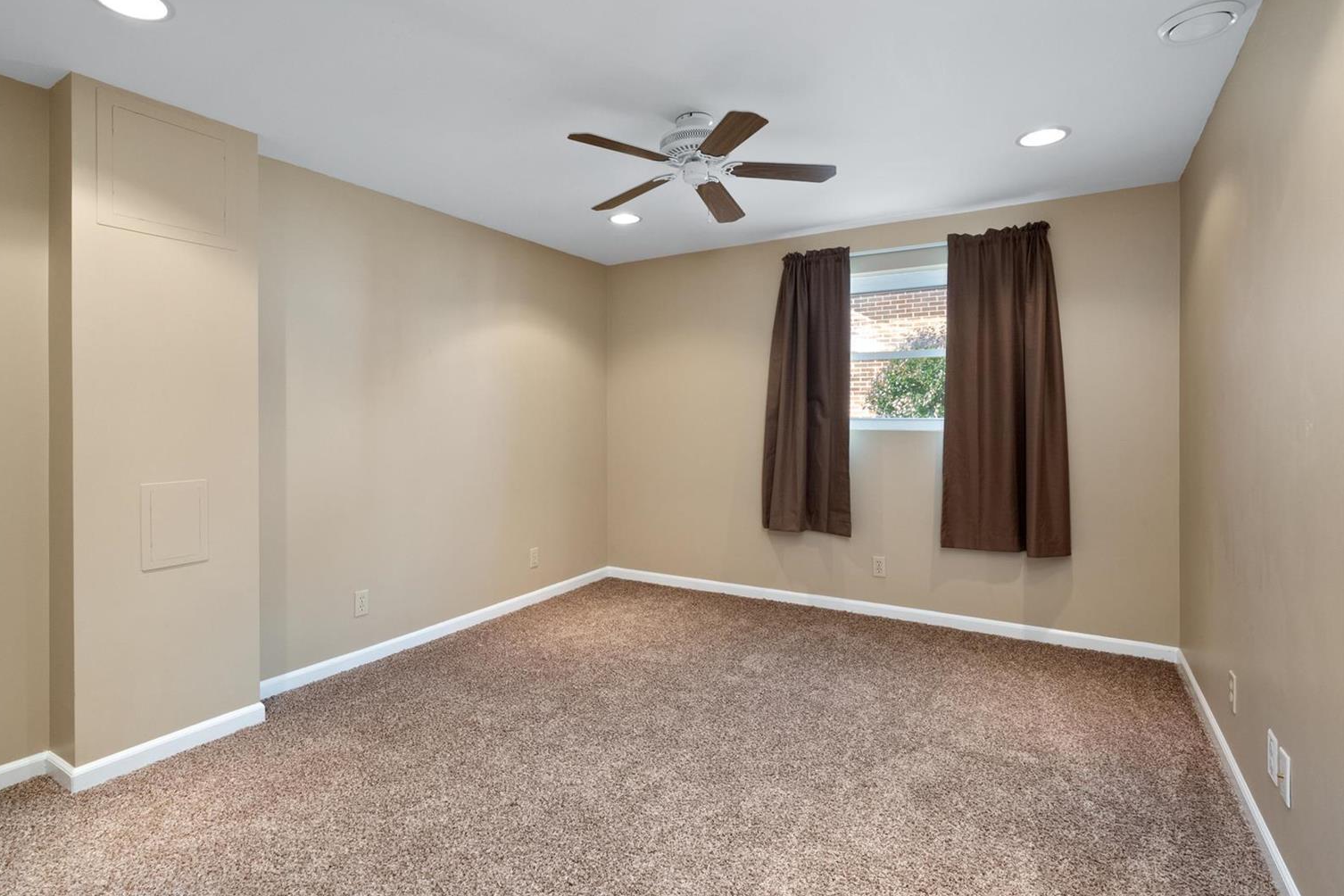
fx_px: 635
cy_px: 429
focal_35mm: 17
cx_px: 635
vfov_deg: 70.4
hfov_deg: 93.2
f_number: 10
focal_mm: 8
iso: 400
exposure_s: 1/2
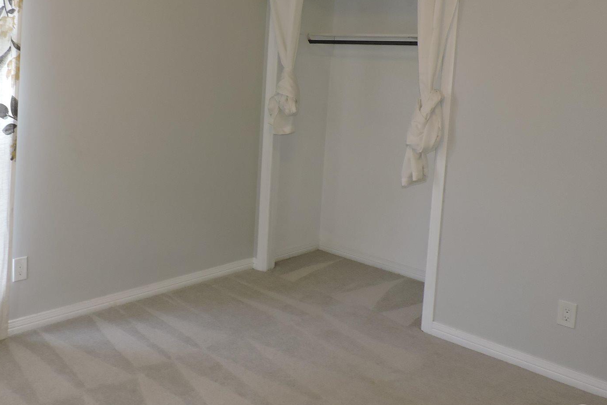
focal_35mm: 37
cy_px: 115
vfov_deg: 35.3
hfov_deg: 50.7
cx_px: 192
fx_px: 624
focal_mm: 4.3
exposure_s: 1/40
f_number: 3
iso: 125
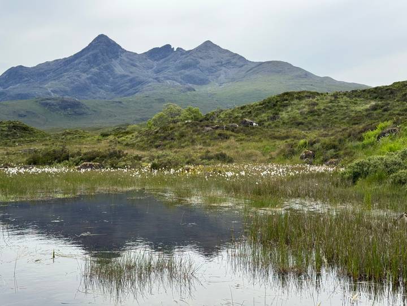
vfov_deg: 30.3
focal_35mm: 48
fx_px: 564
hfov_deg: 39.7
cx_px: 204
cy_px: 153
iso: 64
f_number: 1.78
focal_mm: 6.76
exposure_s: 1/2513
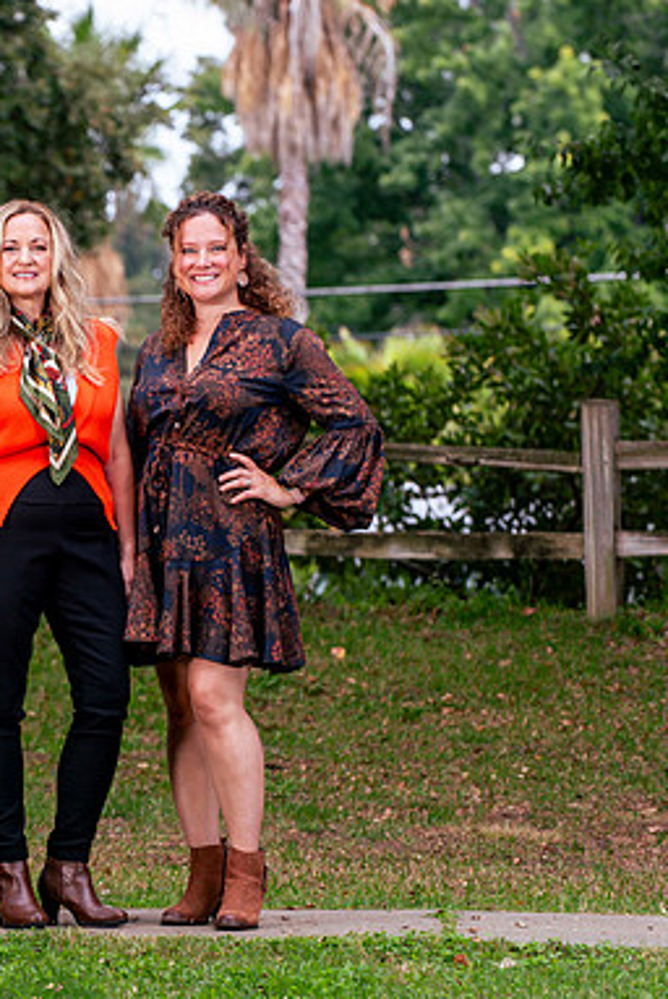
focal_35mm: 216
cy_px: 500
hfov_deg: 6.3
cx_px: -65
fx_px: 6001
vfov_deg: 9.5
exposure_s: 1/250
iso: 200
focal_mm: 135
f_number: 5.6
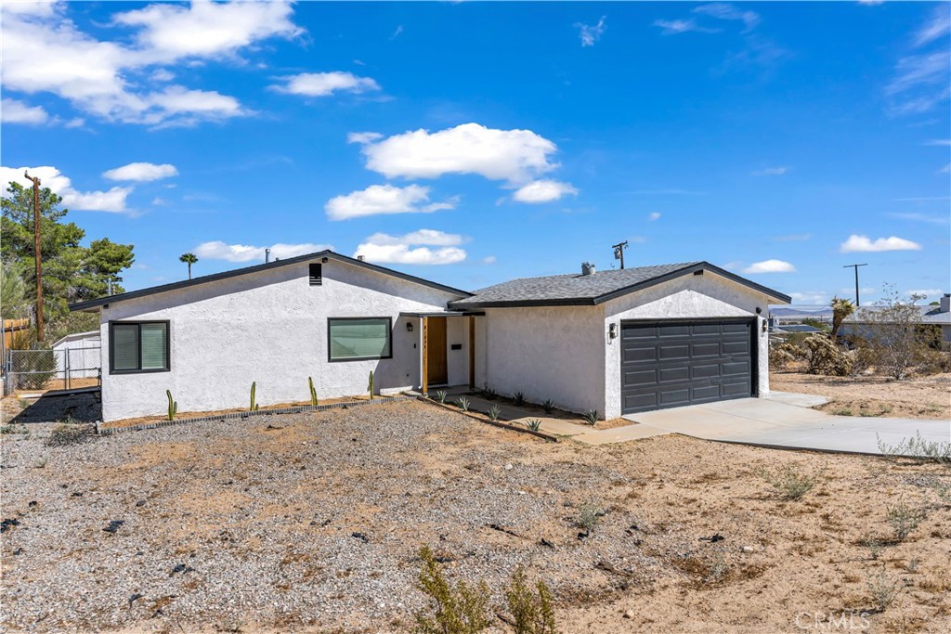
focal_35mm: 21
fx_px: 555
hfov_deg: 81.2
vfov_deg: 59.5
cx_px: 476
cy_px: 317
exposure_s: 1/1250
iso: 400
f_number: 9
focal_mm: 21
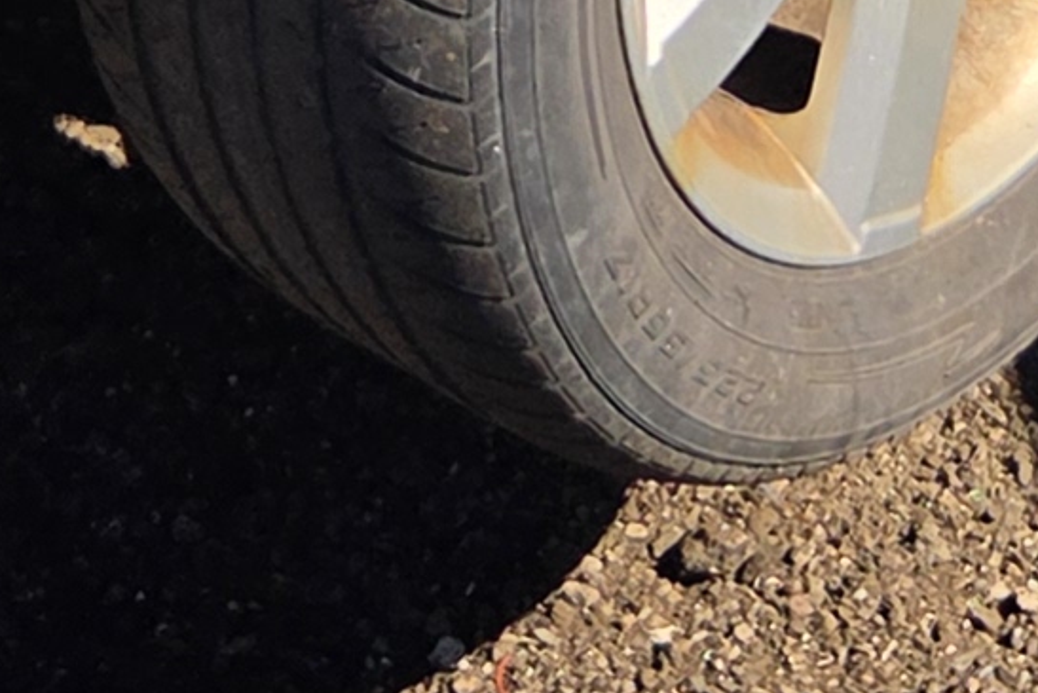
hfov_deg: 11.7
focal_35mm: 175
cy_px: -1346
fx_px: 5047
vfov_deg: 7.1
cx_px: 488
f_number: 1.8
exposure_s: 1/6409
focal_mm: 5.4
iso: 80
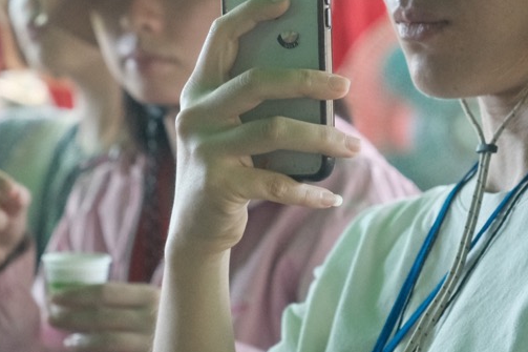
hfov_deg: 11.5
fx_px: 2624
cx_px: 200
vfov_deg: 7.7
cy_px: 132
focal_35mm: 179
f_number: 2.8
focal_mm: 50
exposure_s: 1/400
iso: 2500
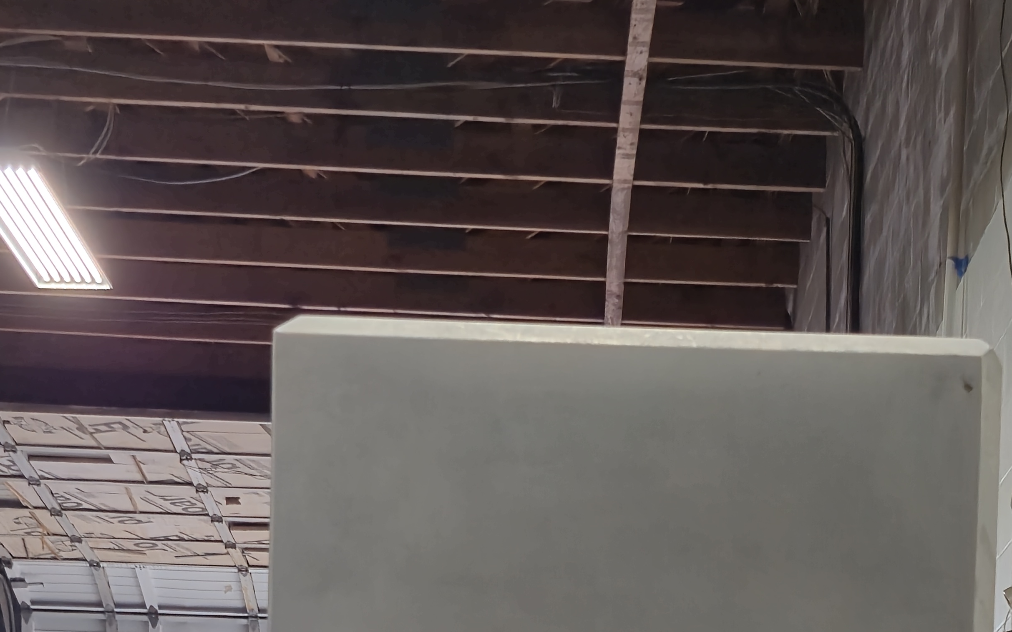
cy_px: 1111
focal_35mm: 82
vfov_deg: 14.2
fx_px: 2261
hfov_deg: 25.1
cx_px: 650
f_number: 1.8
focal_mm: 5.4
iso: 64
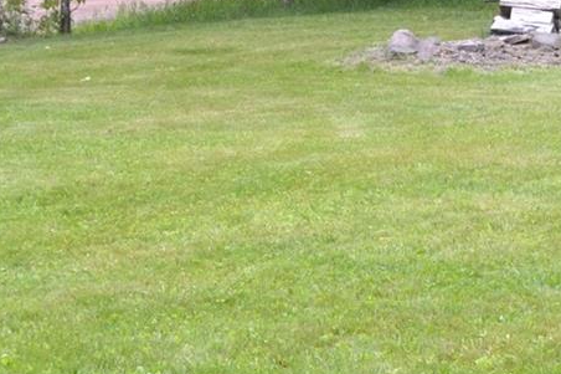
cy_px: -55
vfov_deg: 8.3
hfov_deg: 12.3
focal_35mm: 163
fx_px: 2539
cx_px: 691
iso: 220
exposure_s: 1/125
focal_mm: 24
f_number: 5.6
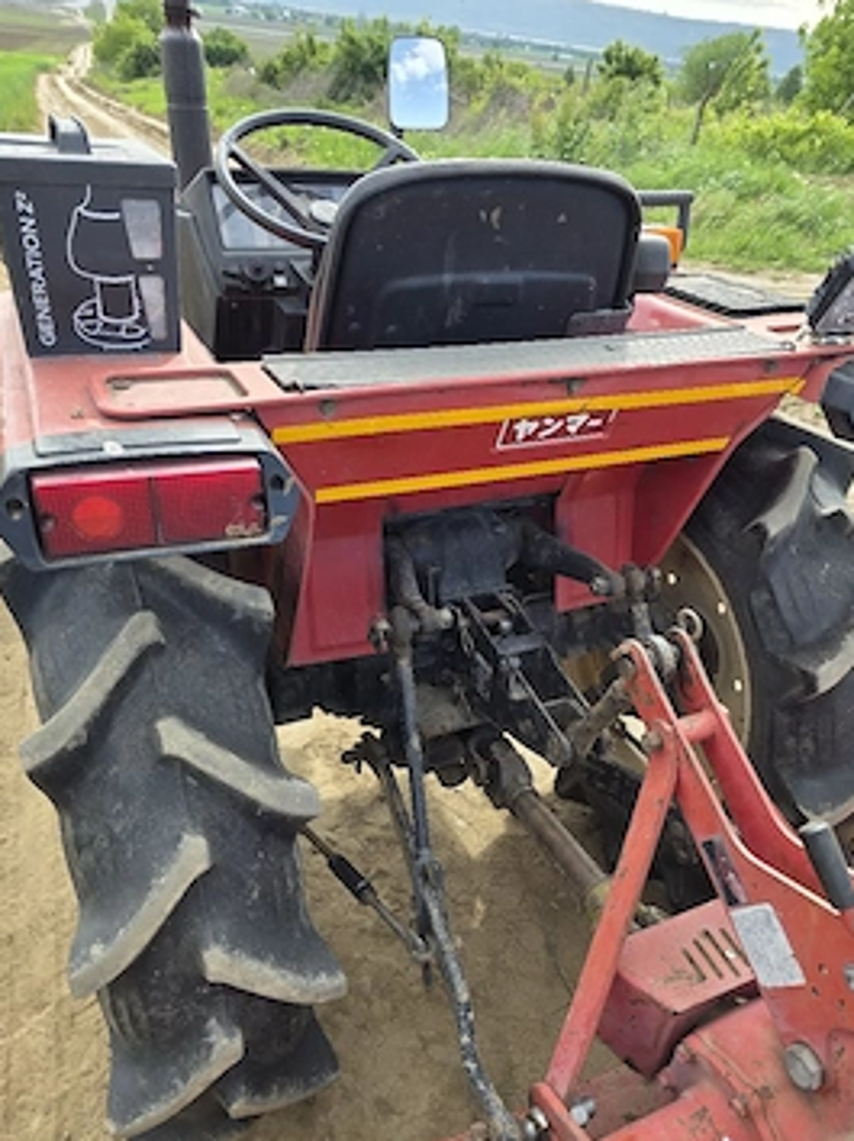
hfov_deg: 53.0
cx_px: 451
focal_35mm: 26
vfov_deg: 67.1
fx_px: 856
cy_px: 641
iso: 25
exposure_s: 1/370
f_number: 1.7
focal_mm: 6.3
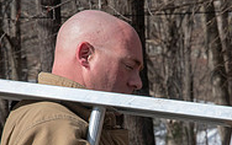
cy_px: 142
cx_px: 137
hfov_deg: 5.6
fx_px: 2387
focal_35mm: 377
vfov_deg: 3.5
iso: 640
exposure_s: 1/1250
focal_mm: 80
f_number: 9
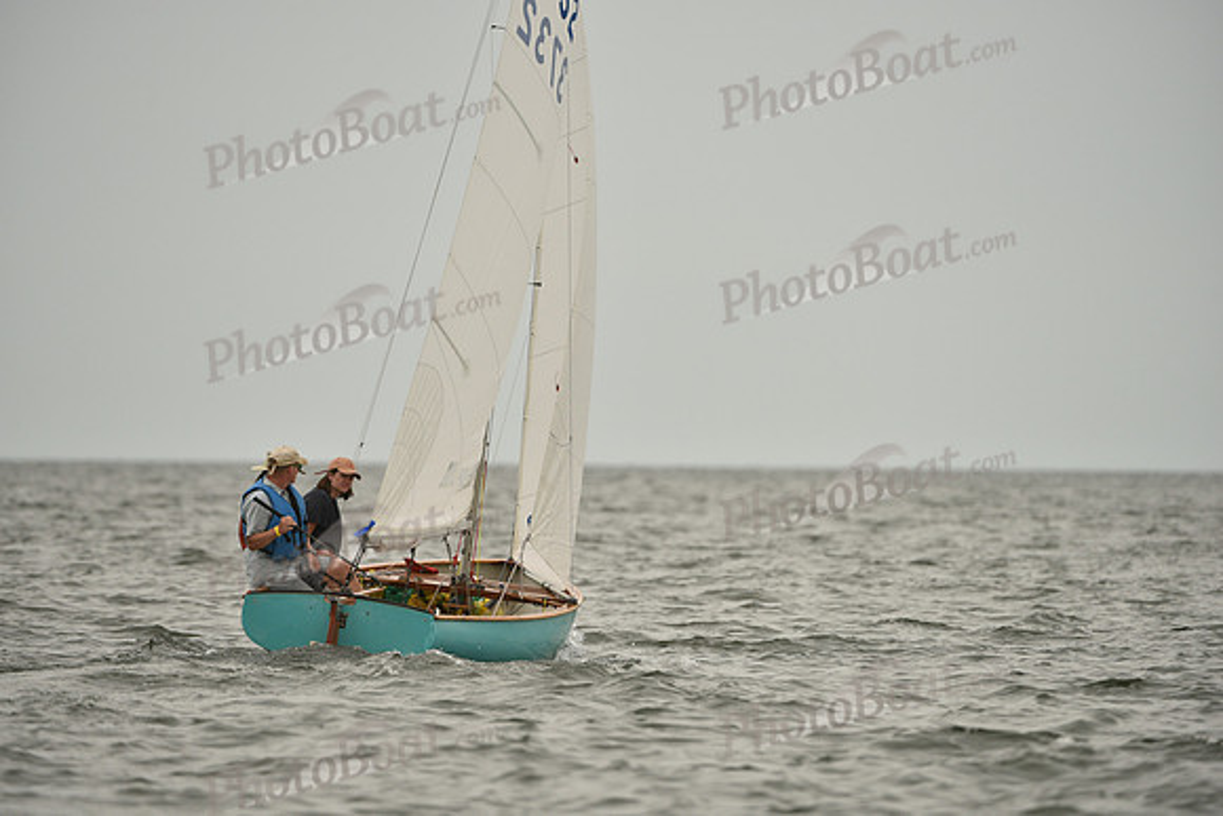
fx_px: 13591
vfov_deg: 3.4
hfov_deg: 5.2
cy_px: 408
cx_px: 612
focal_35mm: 400
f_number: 5
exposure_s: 1/1250
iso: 320
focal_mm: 400
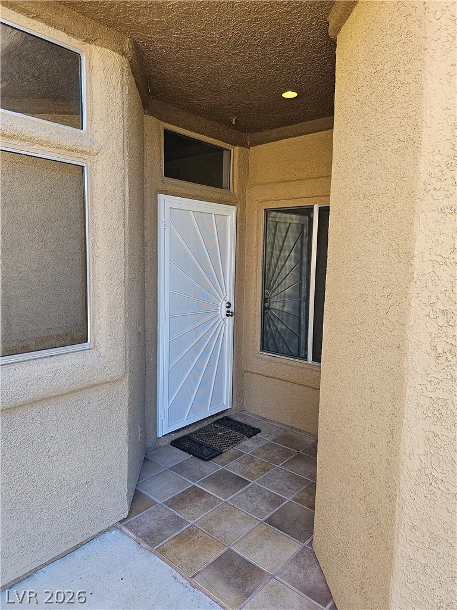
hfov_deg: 58.9
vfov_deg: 73.9
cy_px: 305
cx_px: 228
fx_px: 405
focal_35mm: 23
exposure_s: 1/207
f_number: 1.7
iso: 64
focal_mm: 6.3
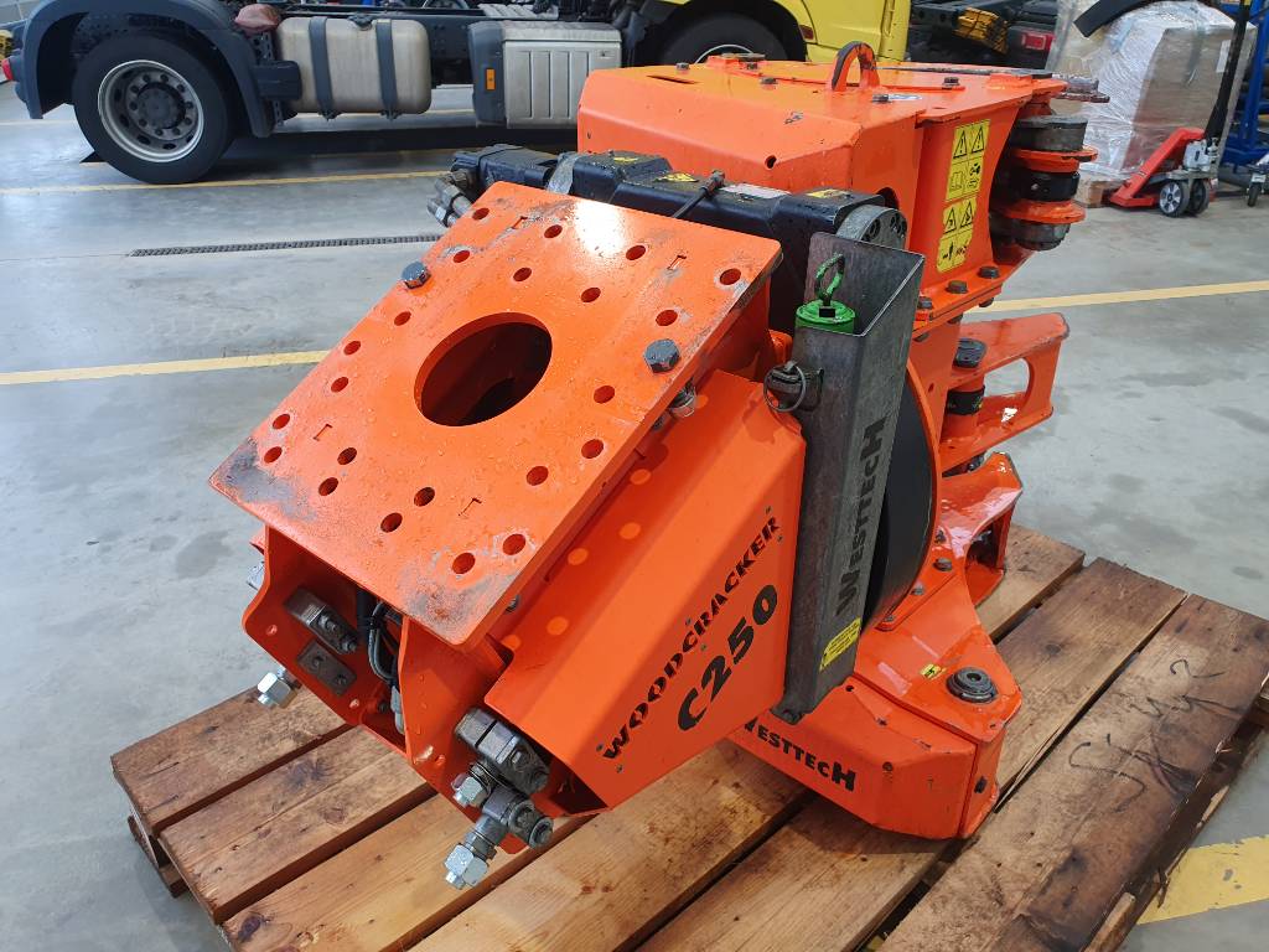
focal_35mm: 26
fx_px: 953
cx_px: 634
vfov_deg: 53.1
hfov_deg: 67.3
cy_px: 476
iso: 80
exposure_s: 1/100
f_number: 2.4
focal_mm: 4.32
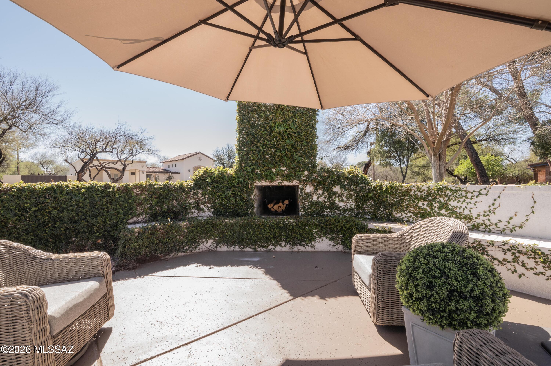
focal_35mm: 16
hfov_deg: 96.8
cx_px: 276
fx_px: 245
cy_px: 183
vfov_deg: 73.7
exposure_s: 1/100
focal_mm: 16
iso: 800
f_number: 22
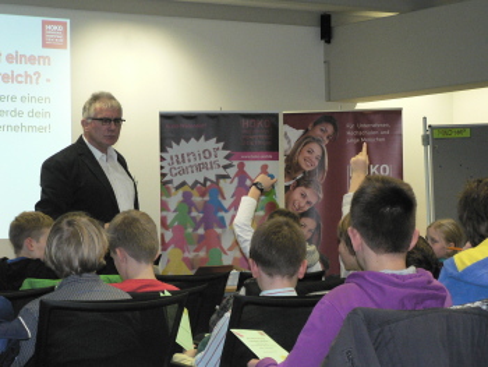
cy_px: 184
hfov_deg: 18.5
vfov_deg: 14.0
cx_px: 244
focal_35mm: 106
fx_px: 1495
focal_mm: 17.7
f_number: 3.2
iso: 400
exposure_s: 1/60
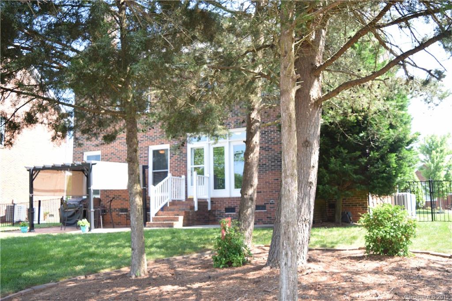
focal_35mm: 38
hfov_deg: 51.3
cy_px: 150
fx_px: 471
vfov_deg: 35.5
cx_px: 226
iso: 100
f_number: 4
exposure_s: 1/60
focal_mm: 25
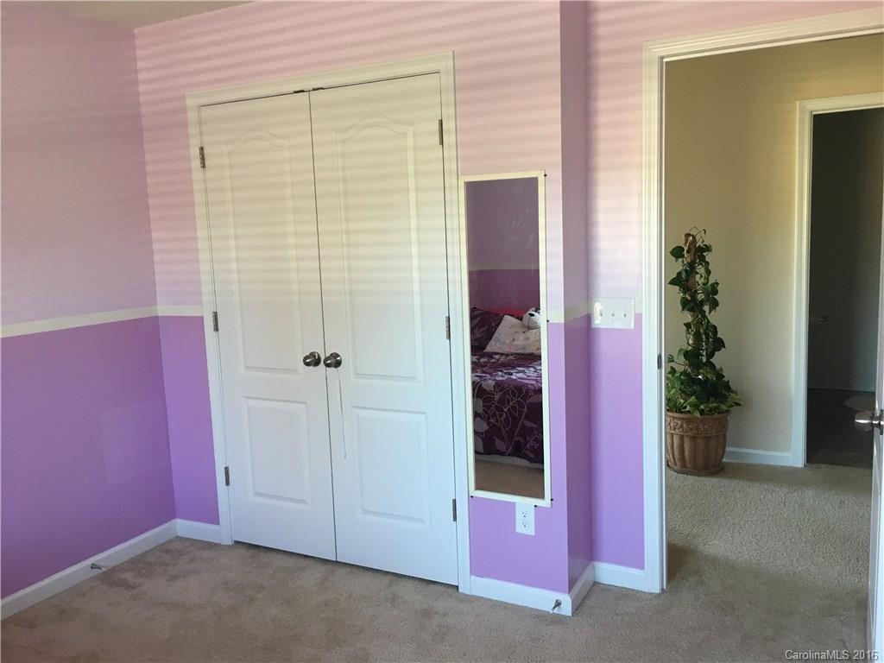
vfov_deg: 48.2
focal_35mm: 29
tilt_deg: -7.8
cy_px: 332
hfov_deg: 61.7
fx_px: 741
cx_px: 442
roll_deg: +2.6
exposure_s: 1/33
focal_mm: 4.15
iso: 100
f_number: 2.2
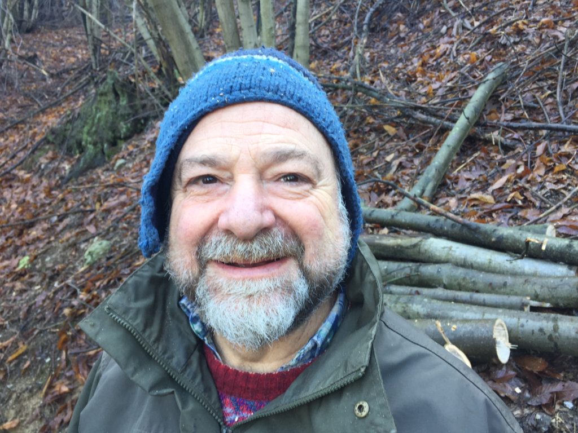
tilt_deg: +0.9
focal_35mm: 29
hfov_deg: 61.7
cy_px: 216
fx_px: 484
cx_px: 289
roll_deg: -1.8
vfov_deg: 48.2
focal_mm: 4.15
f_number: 2.2
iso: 40
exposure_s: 1/50
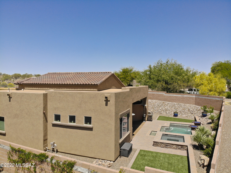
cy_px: 86
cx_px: 116
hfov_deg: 71.6
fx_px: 160
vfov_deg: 56.8
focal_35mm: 24
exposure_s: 1/1300
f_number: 2.8
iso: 100
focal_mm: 4.5
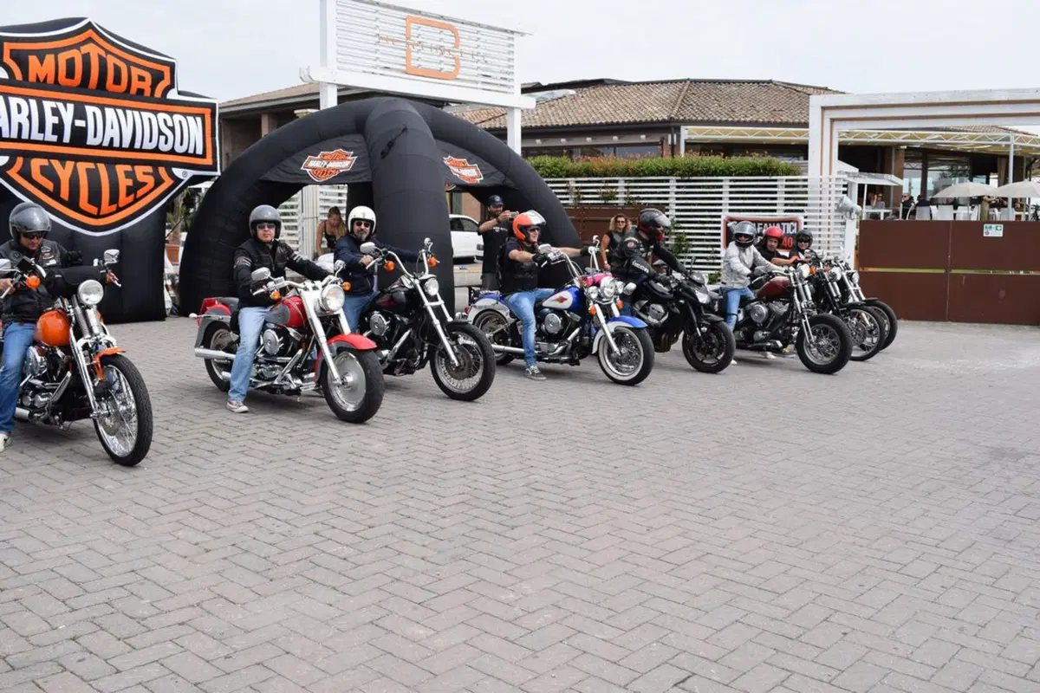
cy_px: 346
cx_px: 520
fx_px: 997
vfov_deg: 38.4
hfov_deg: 55.1
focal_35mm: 34
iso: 200
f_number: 10
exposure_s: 1/400
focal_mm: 23
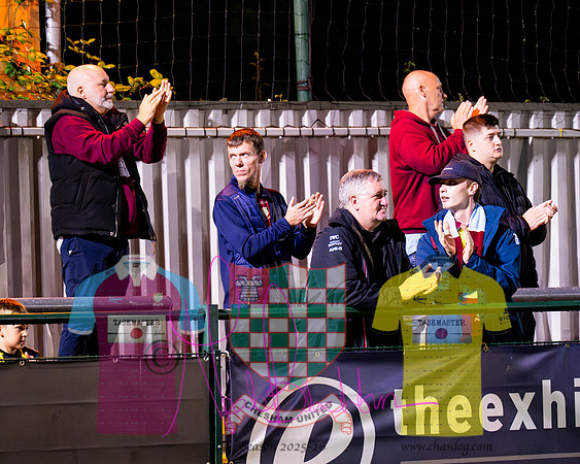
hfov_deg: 5.2
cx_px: 260
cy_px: 205
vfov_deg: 4.2
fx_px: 6338
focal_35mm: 369
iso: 6400
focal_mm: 200
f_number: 2.8
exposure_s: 1/500
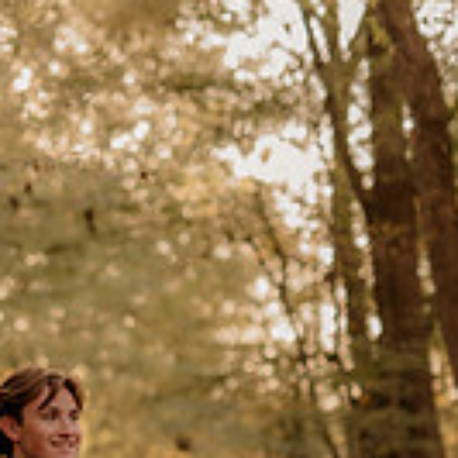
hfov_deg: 12.0
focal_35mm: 144
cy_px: 579
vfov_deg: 11.8
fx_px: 2156
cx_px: -10
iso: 200
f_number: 1.4
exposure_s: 1/250
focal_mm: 50
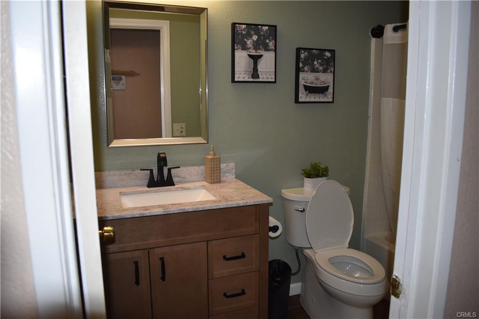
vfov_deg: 47.9
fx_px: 359
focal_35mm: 27
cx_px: 240
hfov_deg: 67.4
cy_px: 160
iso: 800
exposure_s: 1/160
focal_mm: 18
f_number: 3.5
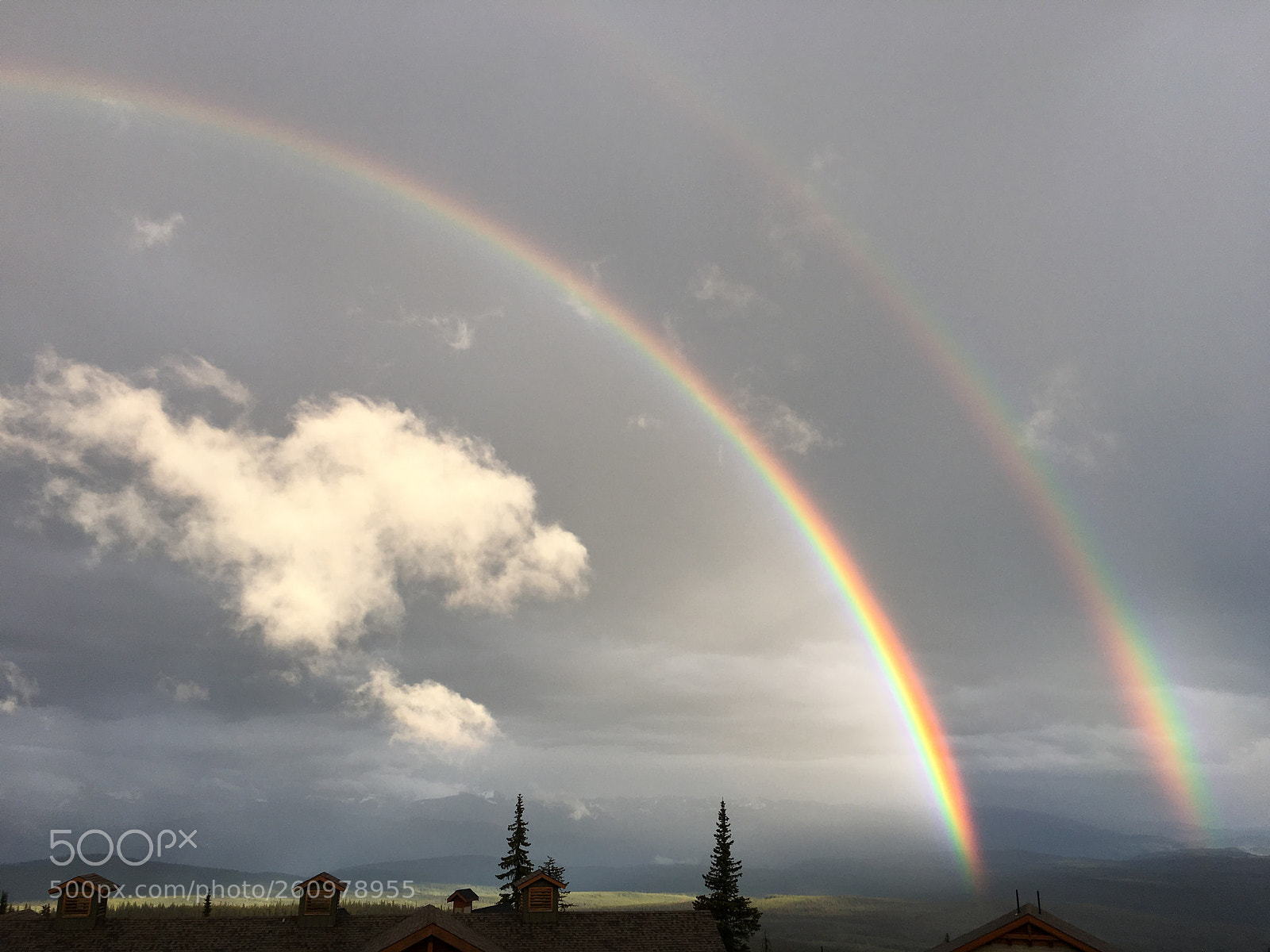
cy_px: 476
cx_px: 635
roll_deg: -0.3
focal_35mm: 29
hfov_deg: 61.7
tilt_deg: +16.3
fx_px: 1064
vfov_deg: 48.2
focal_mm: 4.15
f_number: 2.2
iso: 25
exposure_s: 1/297
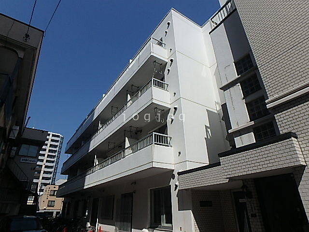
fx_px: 187
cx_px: 154
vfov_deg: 63.4
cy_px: 116
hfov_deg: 79.0
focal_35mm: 21
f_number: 6
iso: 125
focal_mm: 3.7
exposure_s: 1/1000
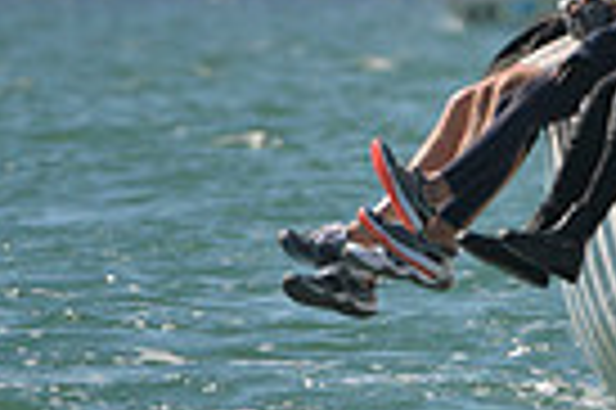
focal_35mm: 1273
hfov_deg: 1.6
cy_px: -61
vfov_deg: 1.1
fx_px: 21756
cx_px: 1299
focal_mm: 300
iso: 200
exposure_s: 1/1000
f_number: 8
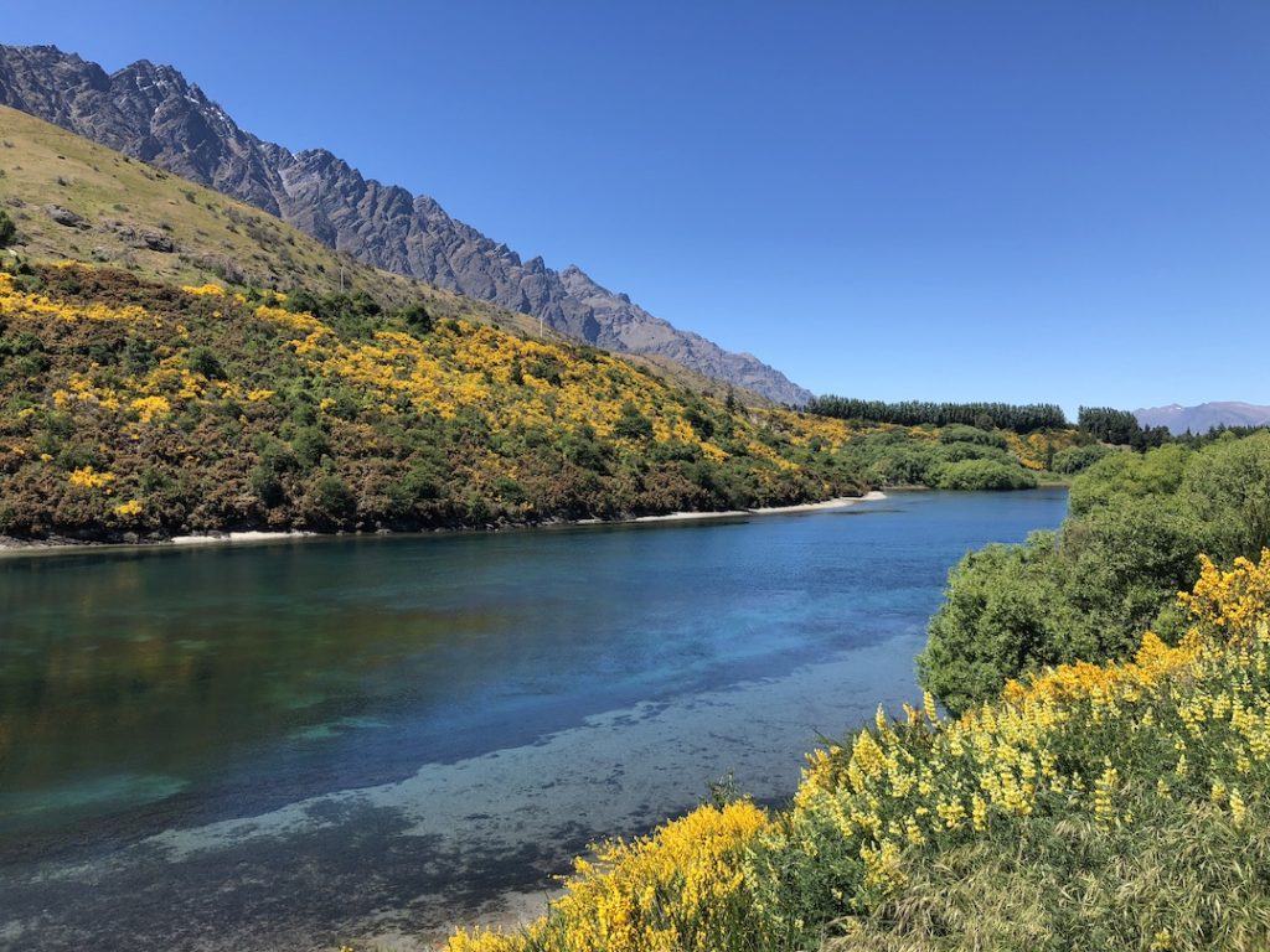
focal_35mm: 29
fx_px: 1064
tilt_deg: +0.8
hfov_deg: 61.7
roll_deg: -1.7
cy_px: 476
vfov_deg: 48.2
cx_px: 635
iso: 20
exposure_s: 1/1412
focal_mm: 3.99
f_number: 1.8
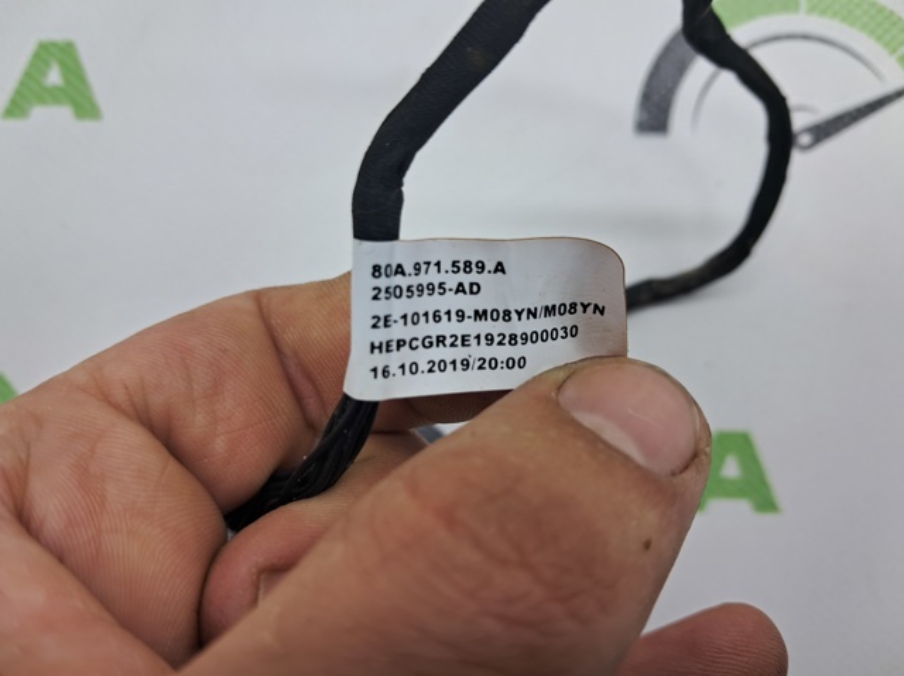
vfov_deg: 51.3
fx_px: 705
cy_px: 338
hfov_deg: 65.4
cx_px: 452
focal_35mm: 27
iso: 50
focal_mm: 4
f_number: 1.8
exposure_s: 1/100
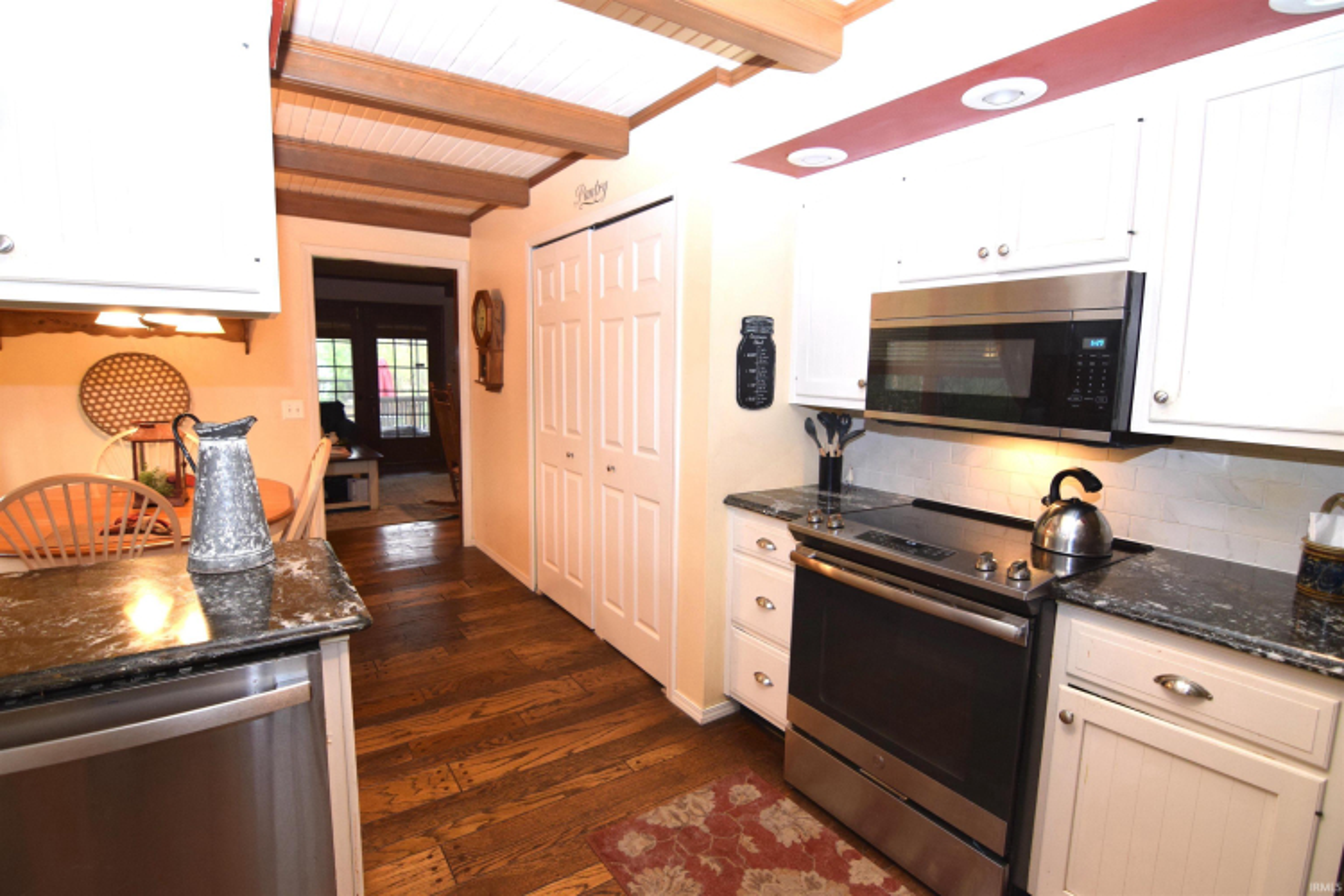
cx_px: 672
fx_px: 616
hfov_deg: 95.0
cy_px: 448
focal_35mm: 16
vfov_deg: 72.1
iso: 800
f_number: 4
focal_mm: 11
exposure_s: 1/60
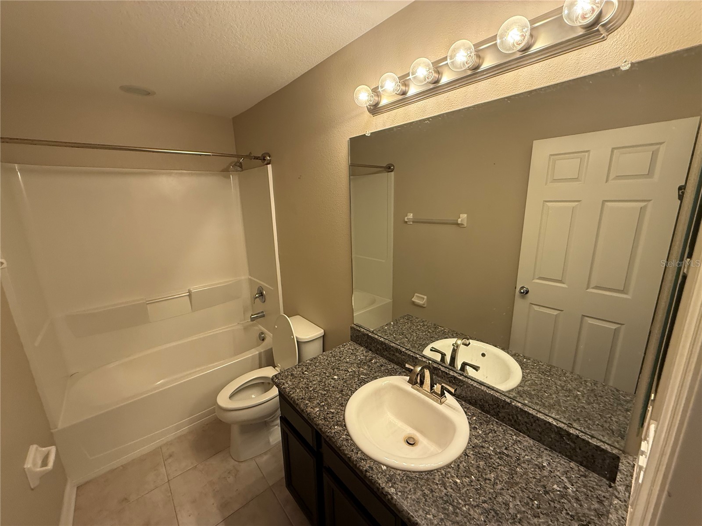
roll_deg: +1.5
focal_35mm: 14
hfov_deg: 102.1
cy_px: 263
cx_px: 351
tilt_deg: -10.7
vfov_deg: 85.7
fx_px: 284
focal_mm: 2.22
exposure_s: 1/120
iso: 250
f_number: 2.2
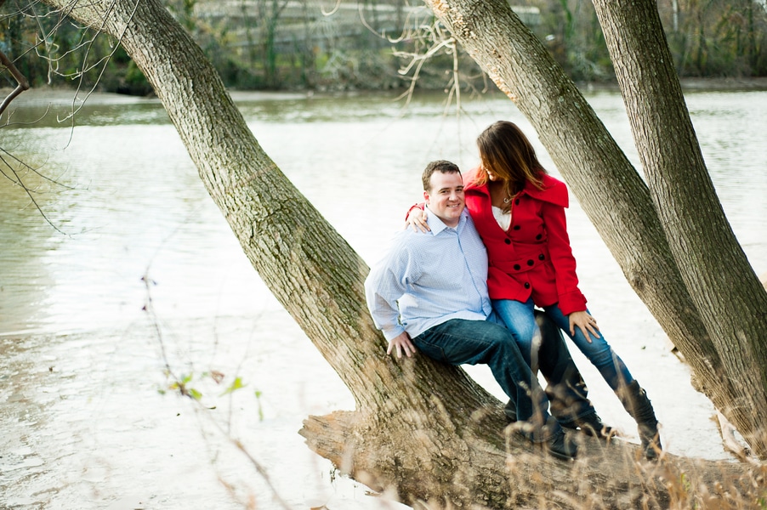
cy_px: 255
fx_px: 1064
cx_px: 384
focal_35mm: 50
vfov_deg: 27.0
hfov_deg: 39.6
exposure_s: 1/500
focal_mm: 50
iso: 160
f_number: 2
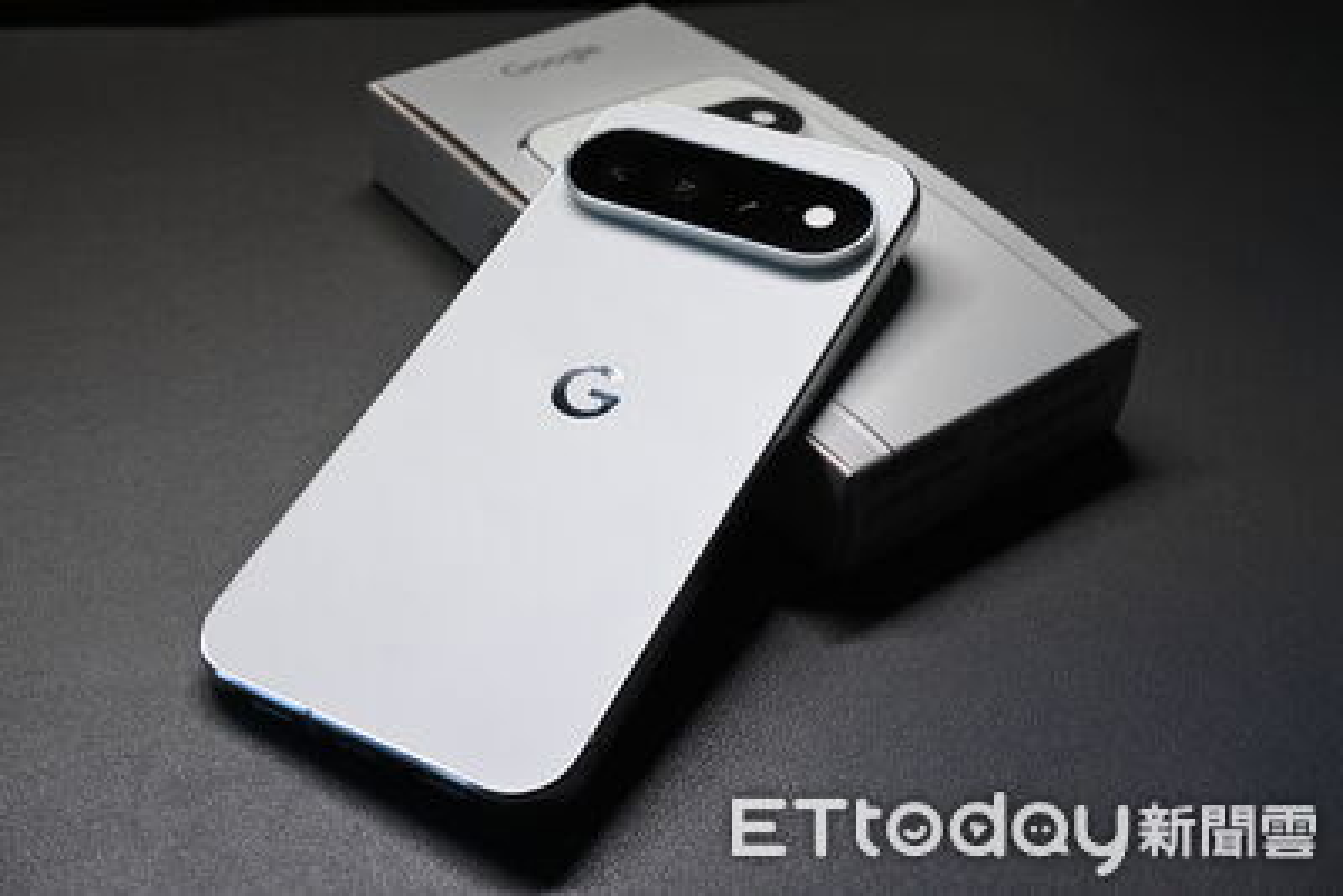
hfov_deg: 44.9
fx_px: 1623
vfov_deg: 30.9
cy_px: 448
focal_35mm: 44
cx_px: 672
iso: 1600
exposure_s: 1/320
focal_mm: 29
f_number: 6.3
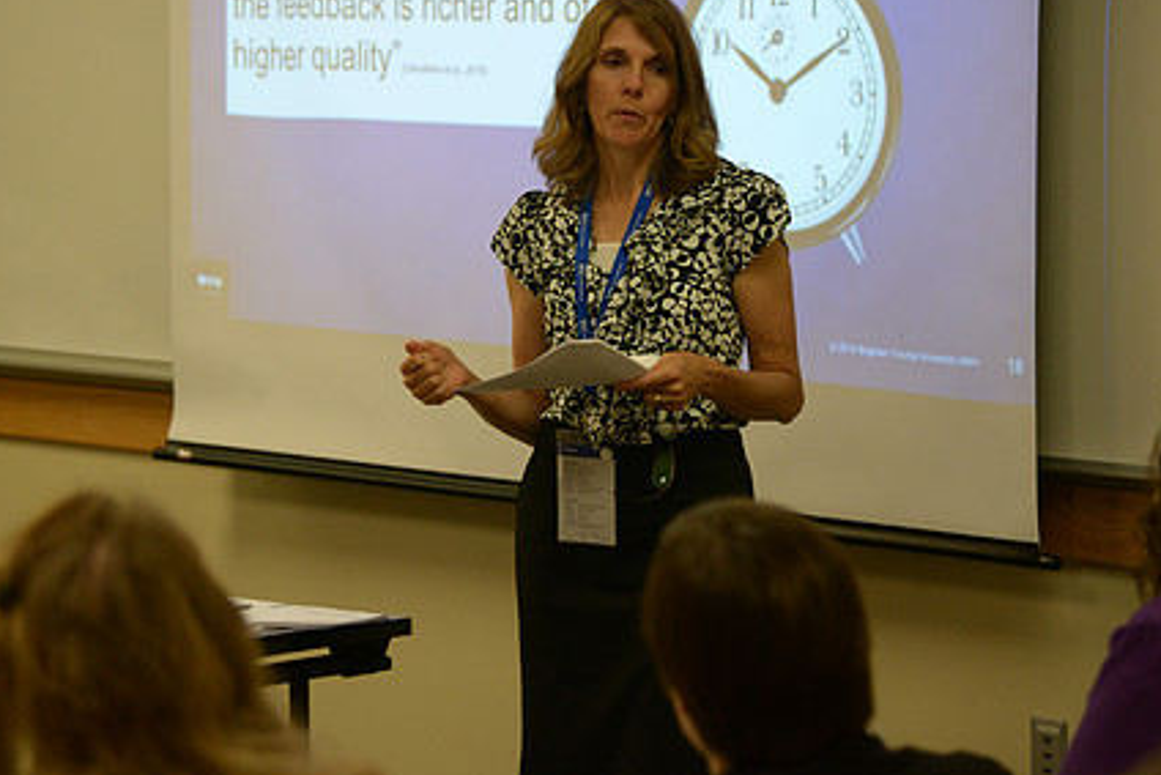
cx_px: 474
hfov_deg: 15.3
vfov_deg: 10.2
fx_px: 4323
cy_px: 272
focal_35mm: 134
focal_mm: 98
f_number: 4
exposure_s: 1/160
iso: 1250
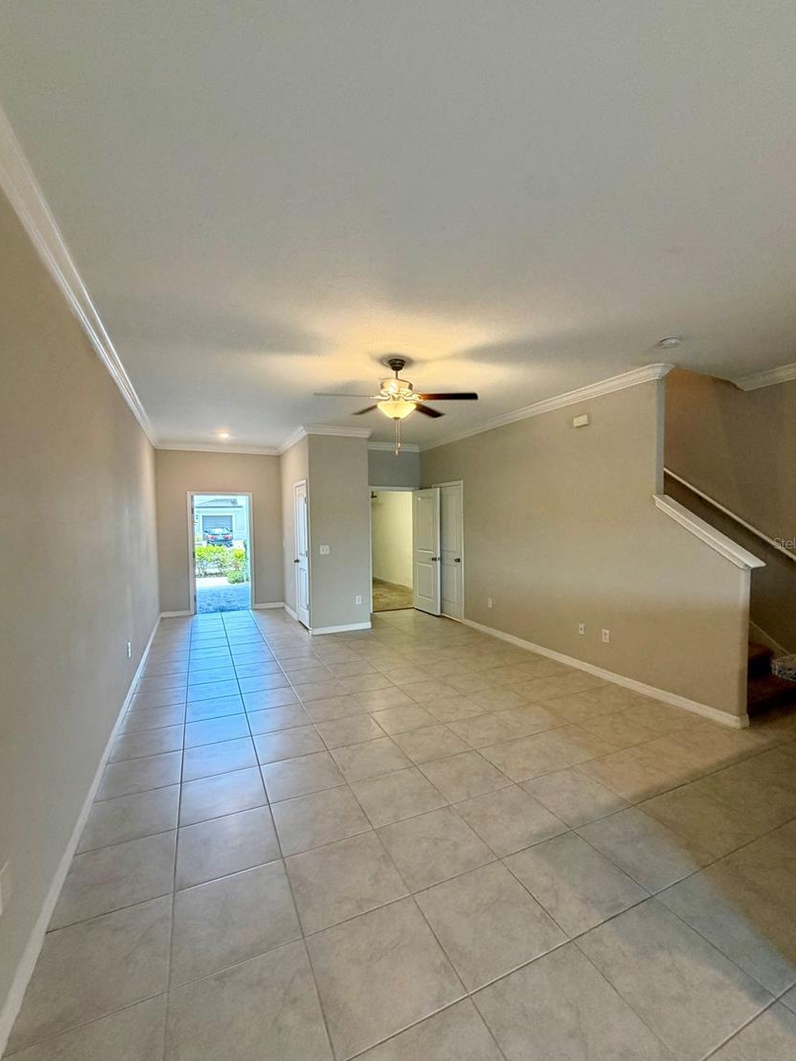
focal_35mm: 15
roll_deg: +0.8
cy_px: 543
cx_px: 414
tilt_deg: -2.2
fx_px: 460
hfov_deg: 81.7
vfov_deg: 98.2
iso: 250
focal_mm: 2.22
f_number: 2.2
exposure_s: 1/60
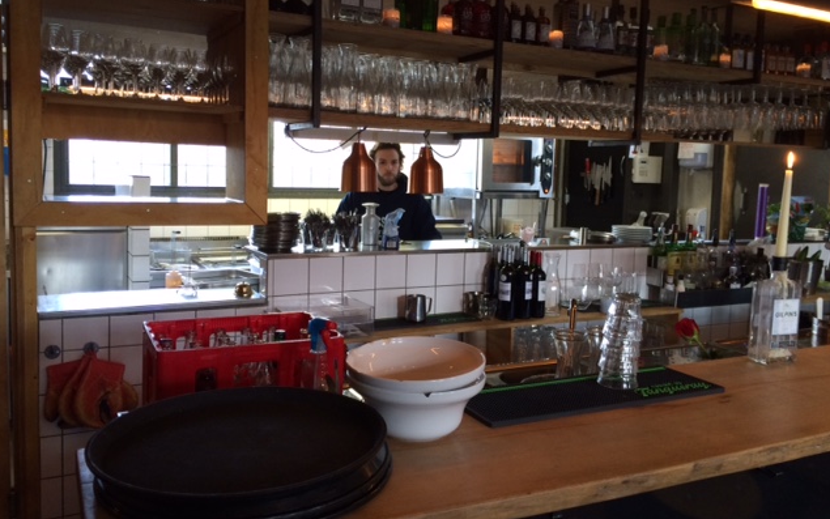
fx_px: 701
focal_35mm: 31
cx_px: 414
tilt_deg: -4.2
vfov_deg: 40.5
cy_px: 229
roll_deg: -0.1
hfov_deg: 61.2
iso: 125
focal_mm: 4.15
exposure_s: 1/30
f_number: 2.2
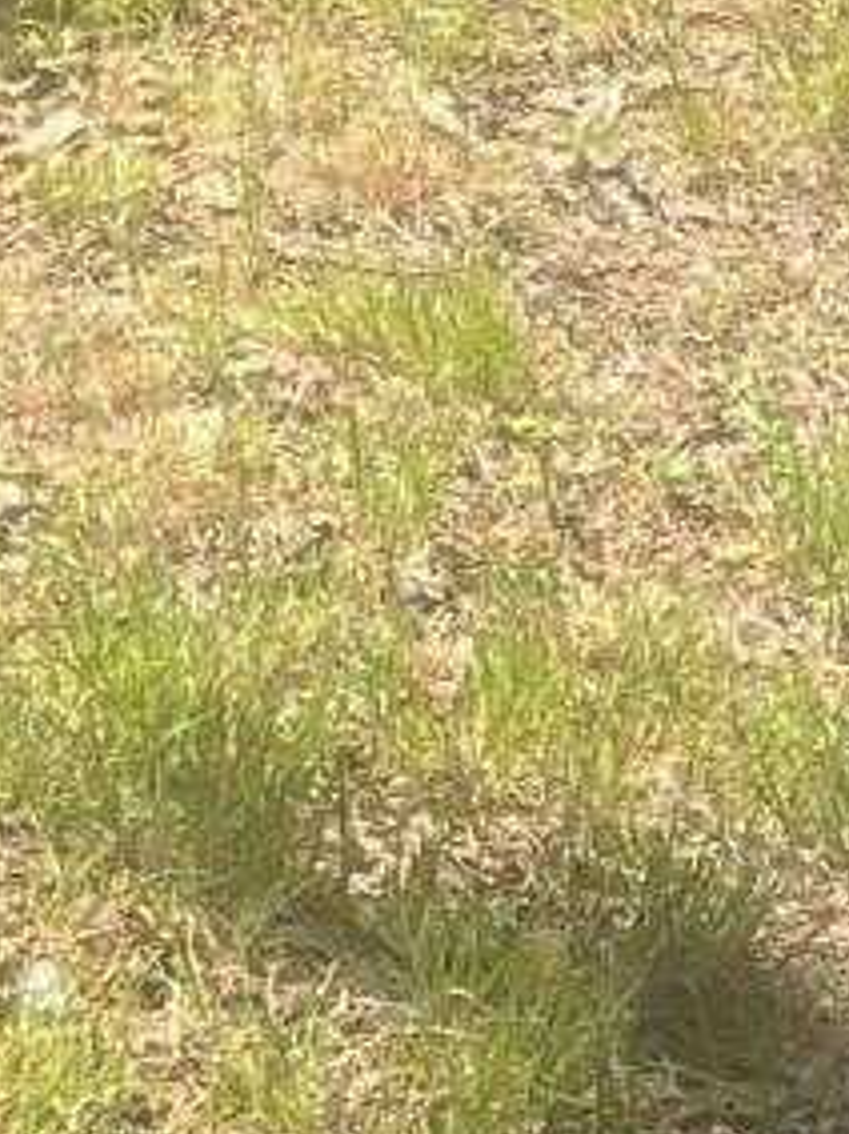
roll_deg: -1.8
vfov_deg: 9.7
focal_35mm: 184
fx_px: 6022
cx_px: 1894
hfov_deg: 7.6
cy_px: -1475
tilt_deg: +1.1
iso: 50
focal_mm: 5.7
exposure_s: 1/1645
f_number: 1.5
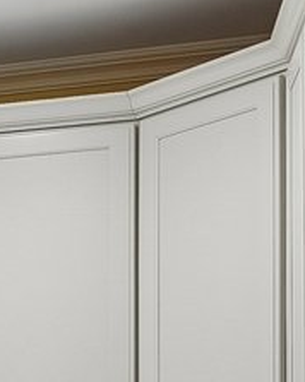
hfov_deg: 9.2
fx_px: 1559
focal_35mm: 138
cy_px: 551
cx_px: -571
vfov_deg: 13.3
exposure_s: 1/30
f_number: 5.6
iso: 400
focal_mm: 16
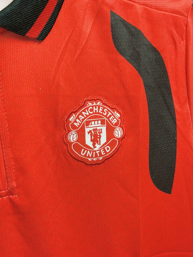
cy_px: 128
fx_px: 387
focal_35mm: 52
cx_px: 96
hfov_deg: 28.0
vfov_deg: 36.8
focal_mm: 5.96
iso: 100
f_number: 1.6
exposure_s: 1/50
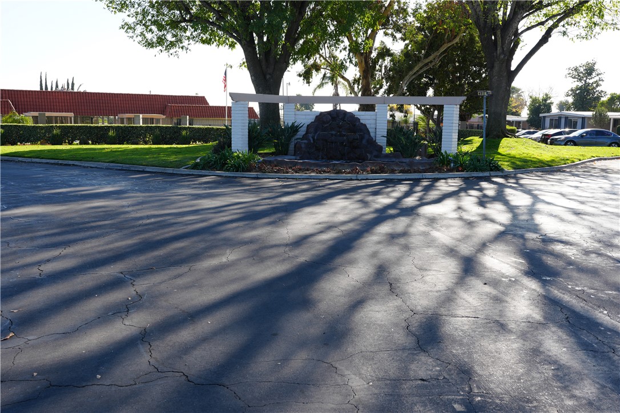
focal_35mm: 35
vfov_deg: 37.9
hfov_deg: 54.4
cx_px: 310
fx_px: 603
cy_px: 206
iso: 100
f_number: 7.1
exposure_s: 1/100
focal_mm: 35
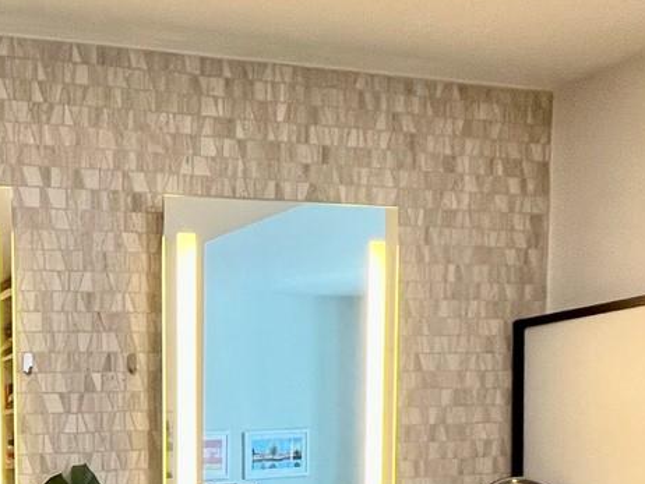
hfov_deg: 31.3
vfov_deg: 28.1
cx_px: -218
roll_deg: +2.2
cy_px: 580
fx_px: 839
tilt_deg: -5.5
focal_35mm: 45
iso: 160
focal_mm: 1.57
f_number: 1.8
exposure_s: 1/120
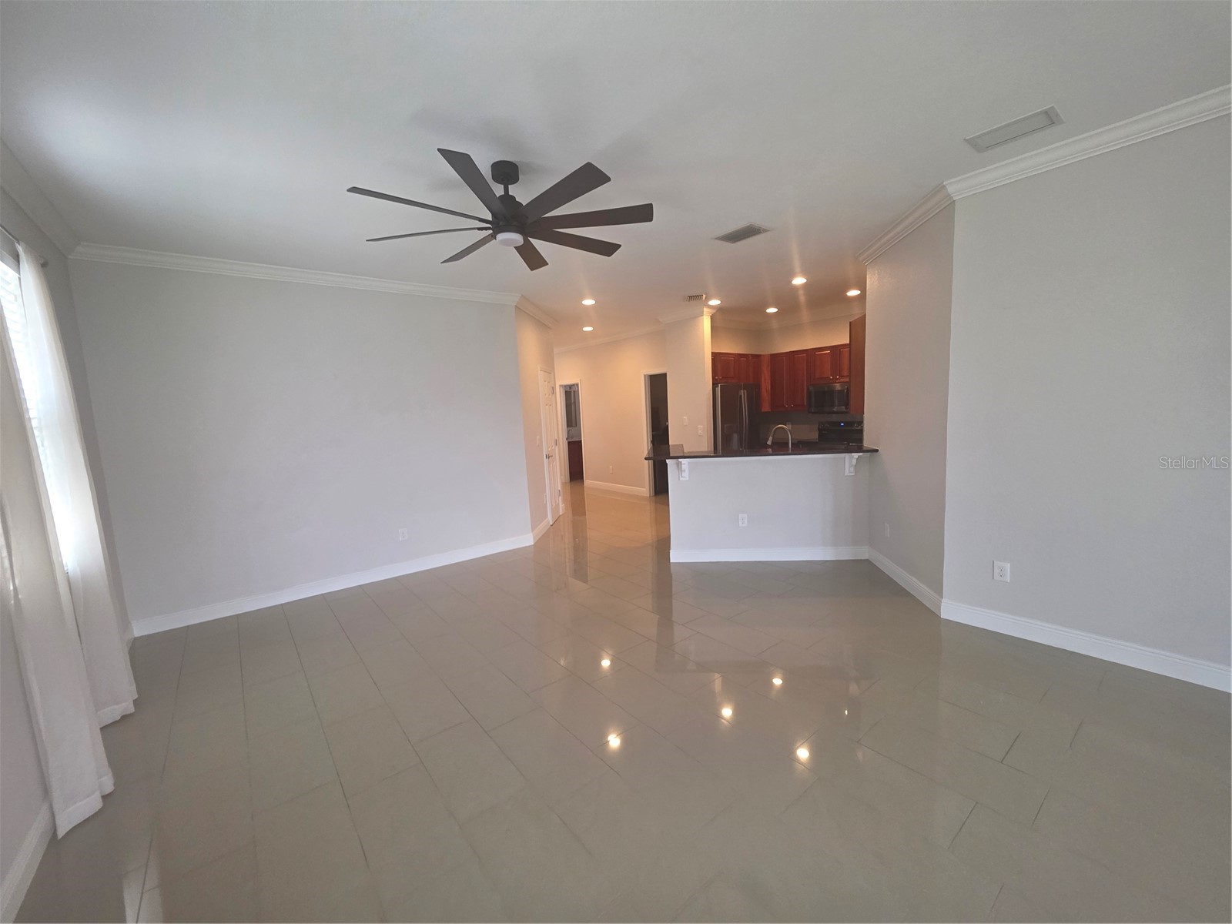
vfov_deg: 89.9
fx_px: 463
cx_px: 616
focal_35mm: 13
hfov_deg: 106.2
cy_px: 462
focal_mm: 2.2
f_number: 1.9
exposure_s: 1/120
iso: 200
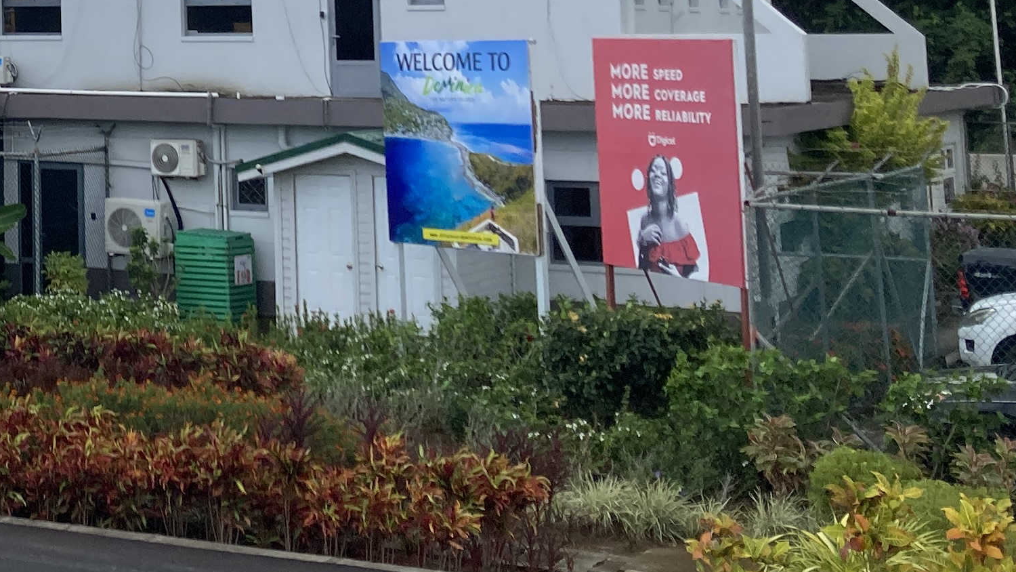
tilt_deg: +7.8
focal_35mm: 82
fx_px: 2209
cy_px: -237
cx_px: -155
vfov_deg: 14.0
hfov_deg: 23.9
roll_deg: -1.5
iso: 20
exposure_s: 1/1350
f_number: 1.8
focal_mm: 3.99
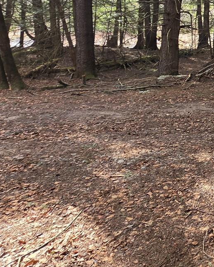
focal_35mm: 40
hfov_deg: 28.5
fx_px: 317
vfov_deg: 41.5
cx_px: 297
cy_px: 18
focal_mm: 2.2
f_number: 1.9
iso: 25
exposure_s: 1/120
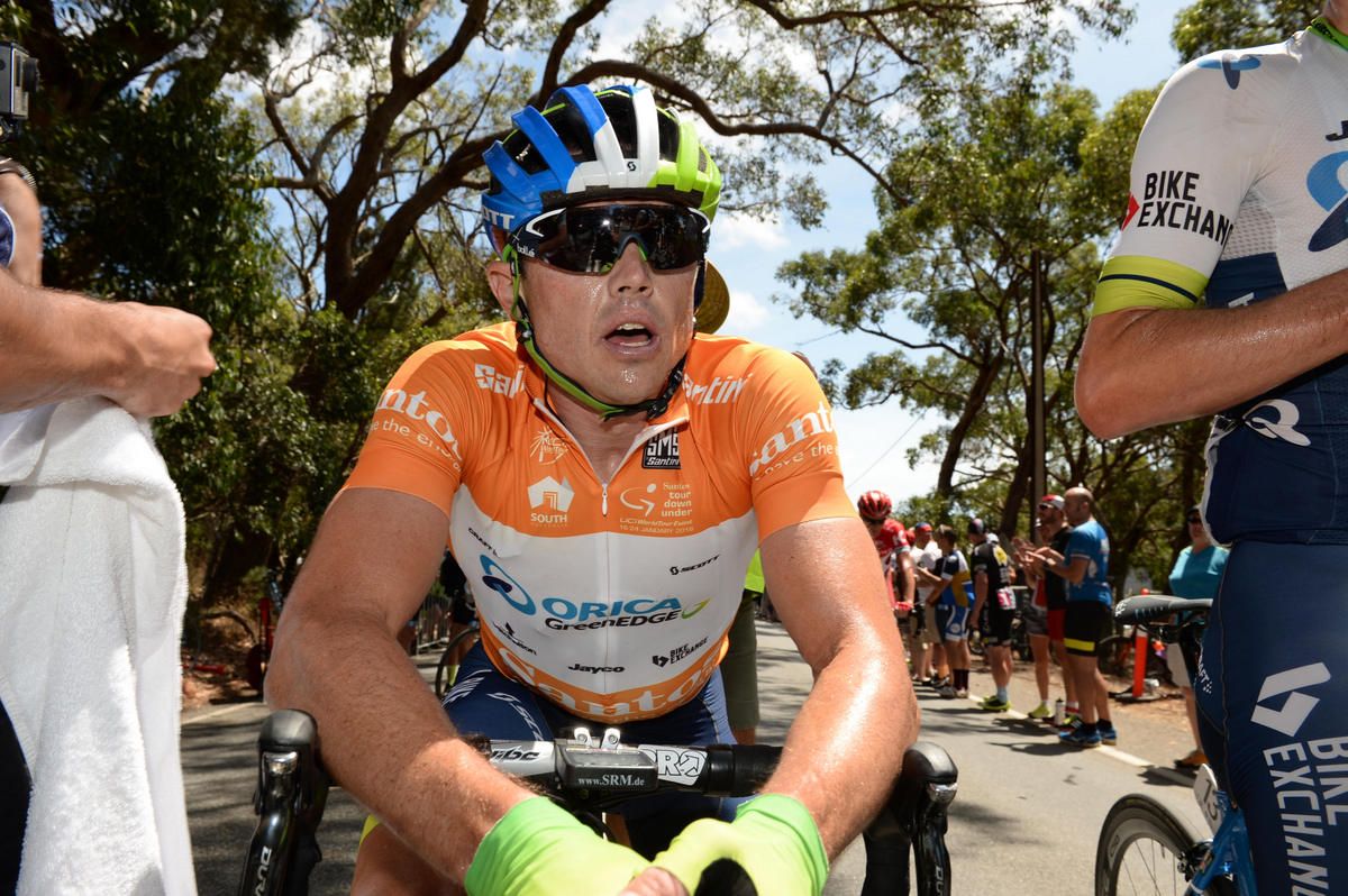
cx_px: 674
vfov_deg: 53.1
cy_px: 448
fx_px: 898
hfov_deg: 73.8
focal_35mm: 24
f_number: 9
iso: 200
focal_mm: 24
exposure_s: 1/250
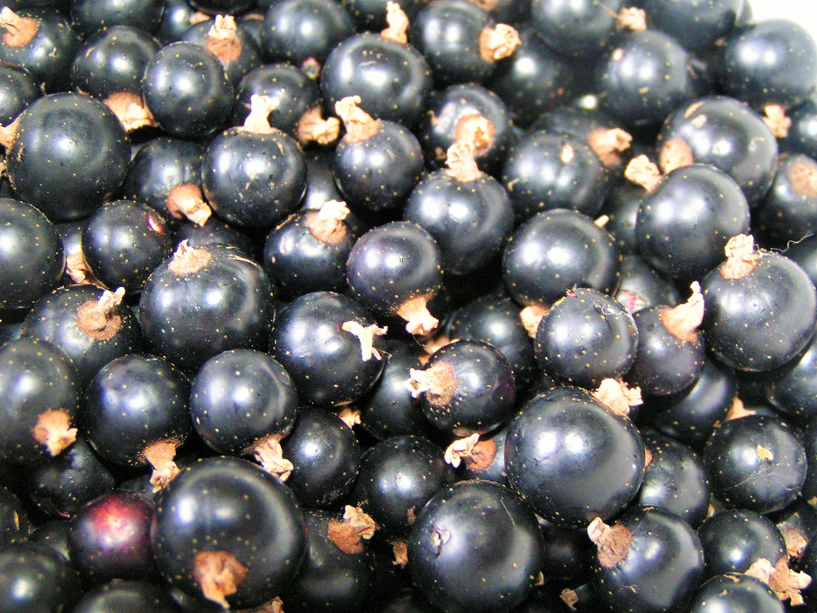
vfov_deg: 23.3
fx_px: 1487
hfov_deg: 30.7
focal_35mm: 63
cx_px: 408
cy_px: 306
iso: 200
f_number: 3.2
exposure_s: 1/60
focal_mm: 9.7
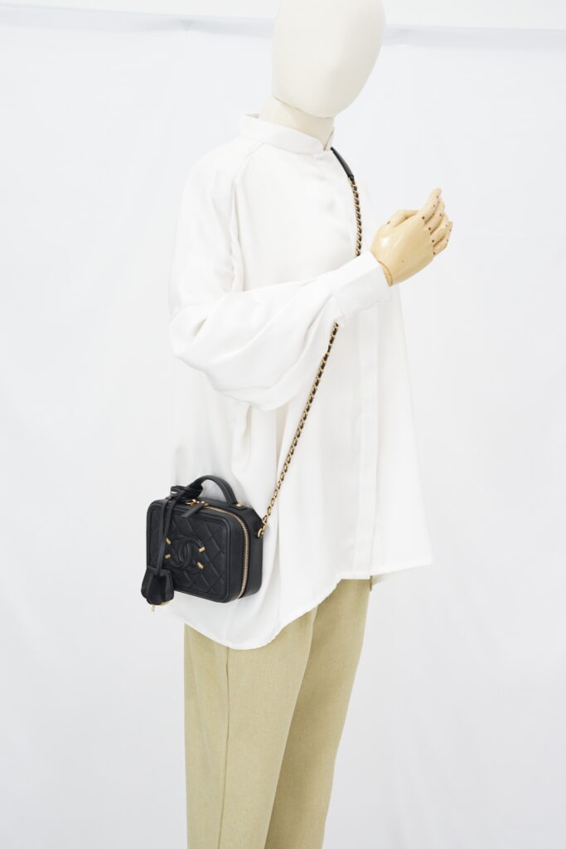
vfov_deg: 39.6
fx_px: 1179
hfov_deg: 27.0
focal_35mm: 50
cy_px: 424
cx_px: 283
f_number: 6.3
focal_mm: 50
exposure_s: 1/8
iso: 640
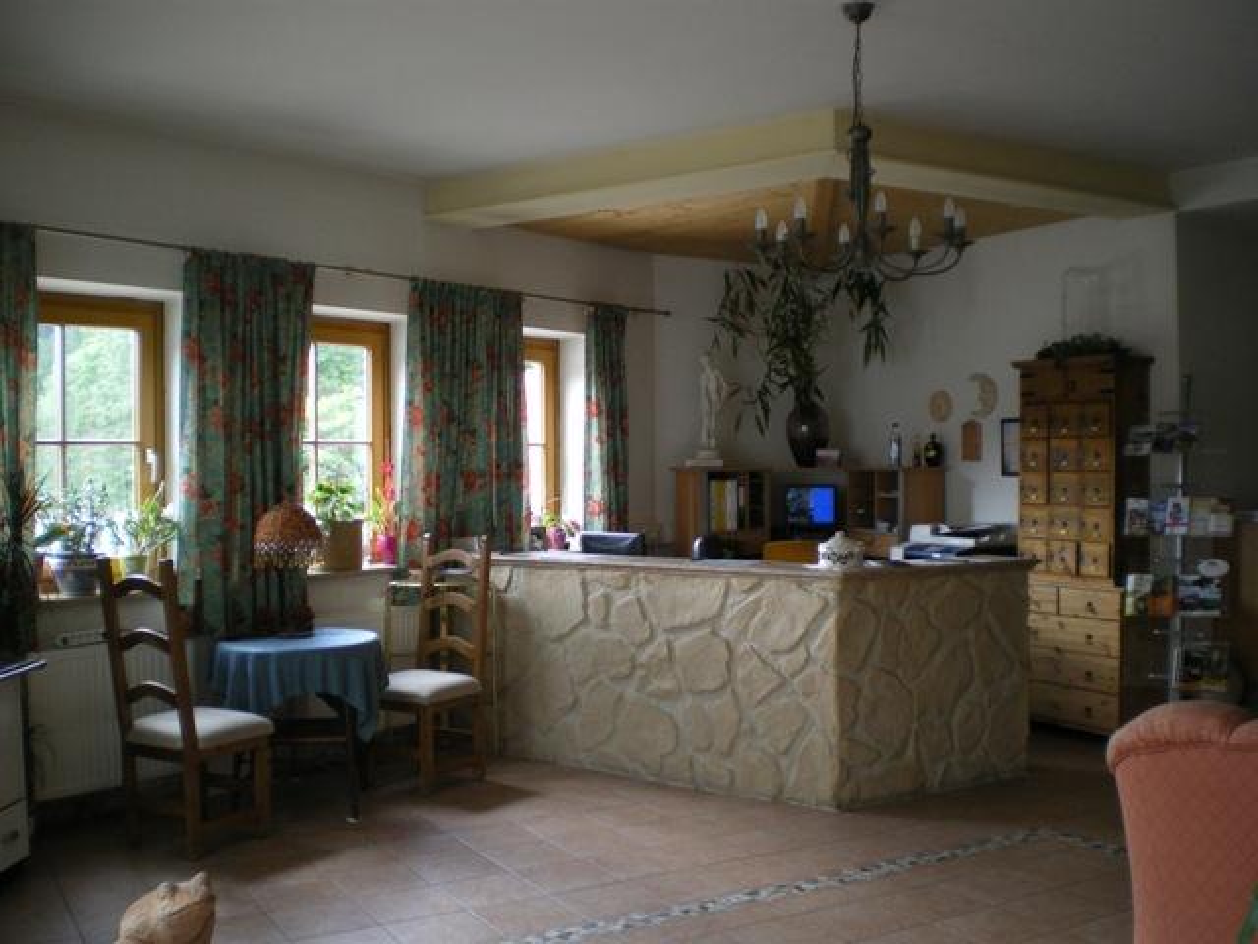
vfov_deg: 39.7
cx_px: 629
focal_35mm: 36
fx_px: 1308
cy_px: 472
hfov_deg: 51.4
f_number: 3.1
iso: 200
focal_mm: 6.3
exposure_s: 1/50
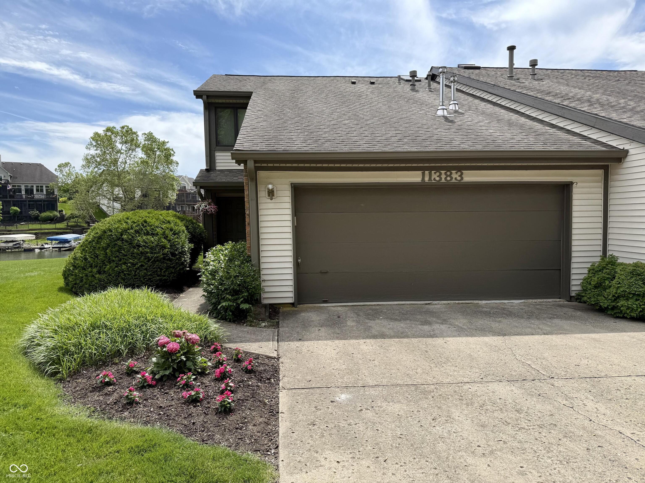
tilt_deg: -2.5
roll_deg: +1.1
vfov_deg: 56.8
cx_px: 322
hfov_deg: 71.6
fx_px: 447
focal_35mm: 24
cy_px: 242
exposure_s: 1/4405
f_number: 1.78
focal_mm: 6.76
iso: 80
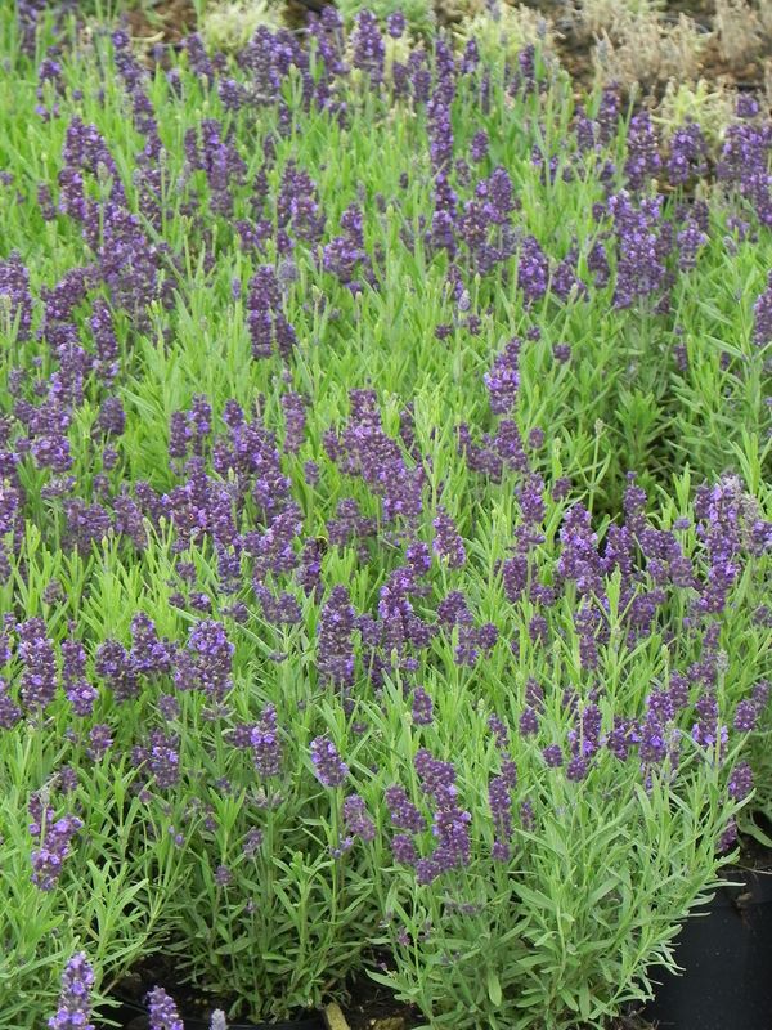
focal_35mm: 212
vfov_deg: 9.3
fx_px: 6304
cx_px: 386
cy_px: 515
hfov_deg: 7.0
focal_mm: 37.7
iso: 160
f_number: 5
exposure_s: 1/160
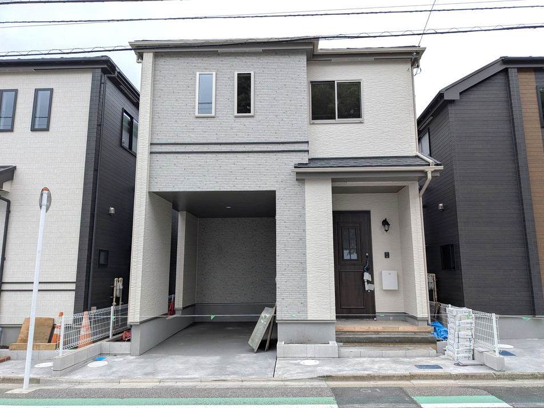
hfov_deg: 71.6
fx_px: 377
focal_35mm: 24
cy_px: 204
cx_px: 272
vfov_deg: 56.8
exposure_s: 1/1653
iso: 29
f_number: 1.7
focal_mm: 4.53
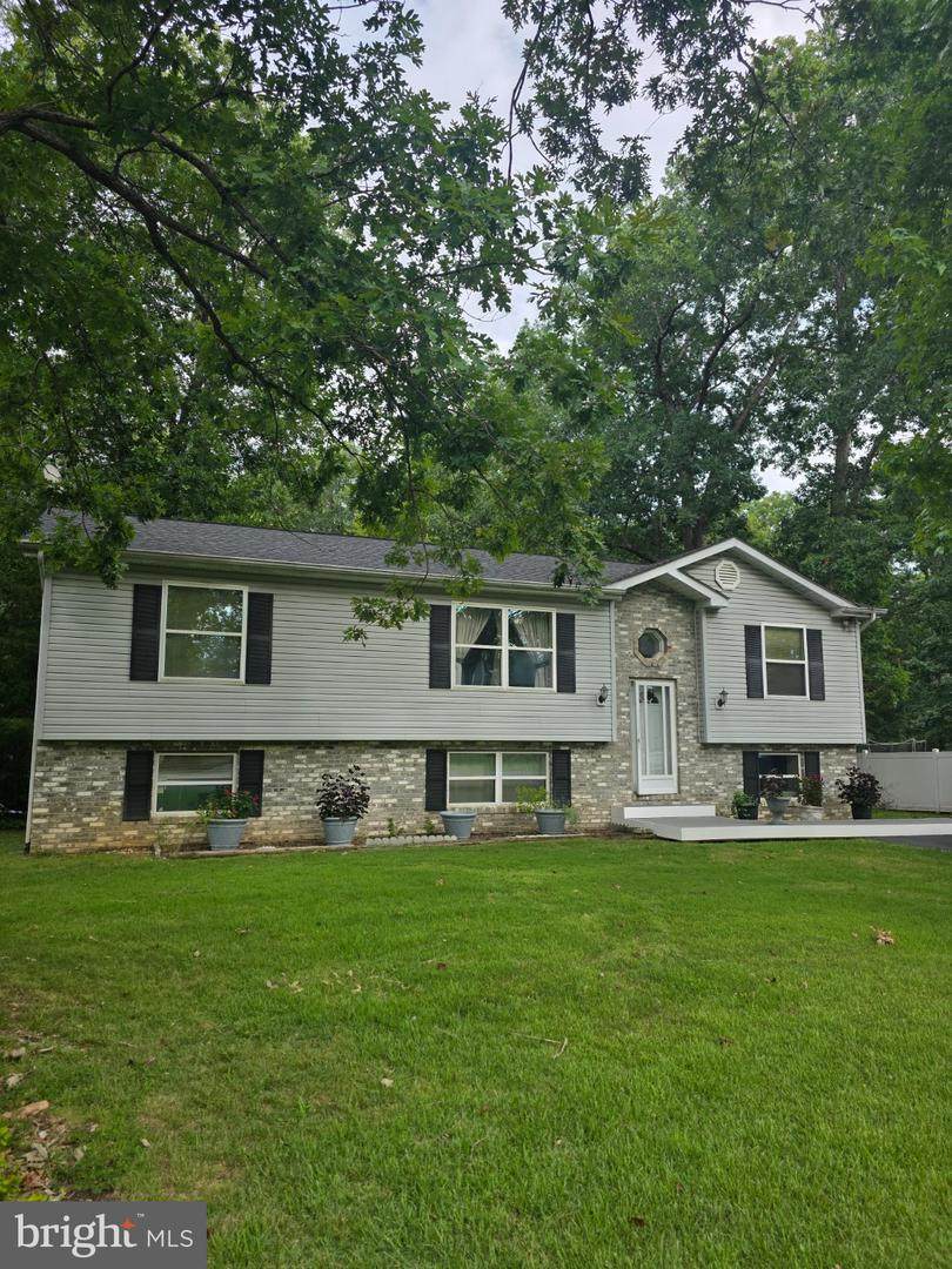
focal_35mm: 23
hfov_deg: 58.9
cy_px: 634
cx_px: 476
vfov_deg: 73.9
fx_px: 843
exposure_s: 1/1601
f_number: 1.7
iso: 80
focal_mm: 6.3
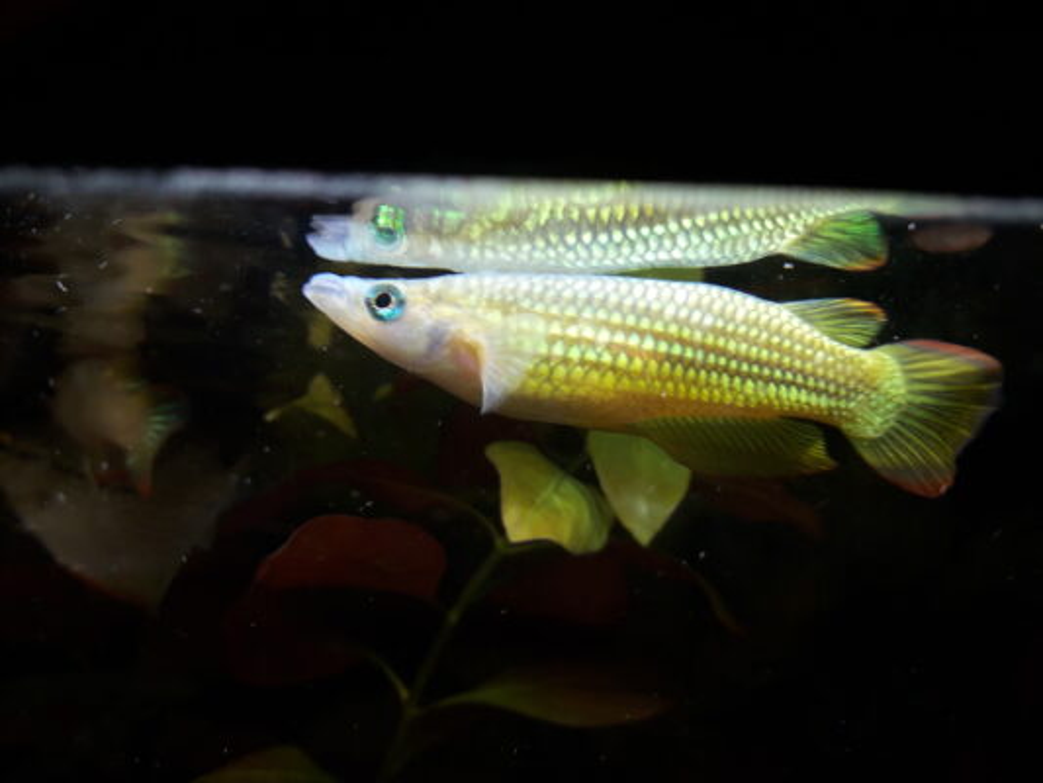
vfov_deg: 49.8
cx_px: 522
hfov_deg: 63.4
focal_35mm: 28
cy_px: 392
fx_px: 844
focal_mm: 3.7
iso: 50
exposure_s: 1/50
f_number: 1.9
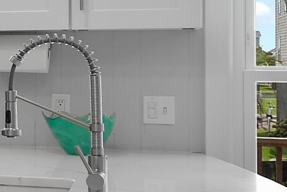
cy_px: 89
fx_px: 861
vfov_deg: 12.7
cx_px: -292
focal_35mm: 108
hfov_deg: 15.2
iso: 100
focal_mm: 11.5
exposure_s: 1/20
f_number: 4.8
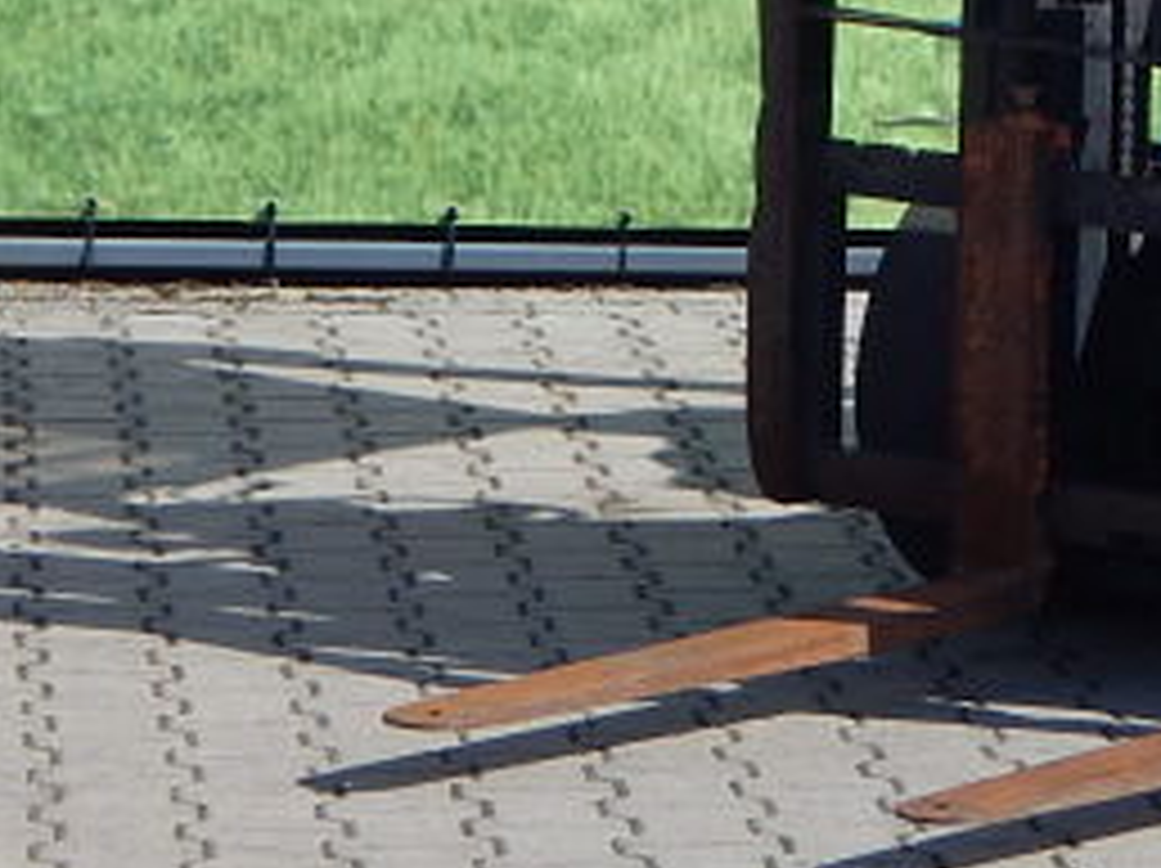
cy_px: -459
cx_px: 1683
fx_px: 8846
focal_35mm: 264
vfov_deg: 5.6
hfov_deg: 7.4
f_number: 4.3
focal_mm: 15.3
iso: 125
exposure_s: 1/640
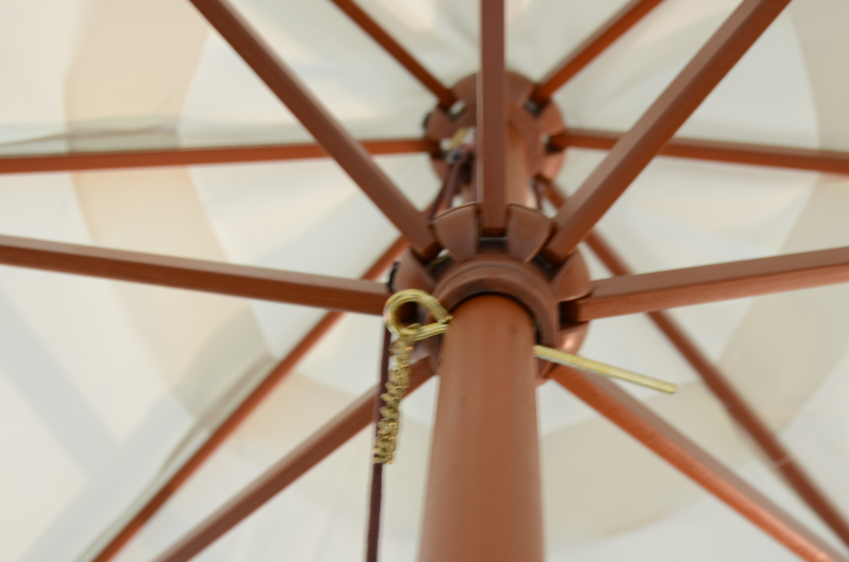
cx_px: 510
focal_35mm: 53
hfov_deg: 37.4
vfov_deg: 25.3
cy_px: 367
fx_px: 1247
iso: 100
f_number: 4
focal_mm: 26
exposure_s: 1/20
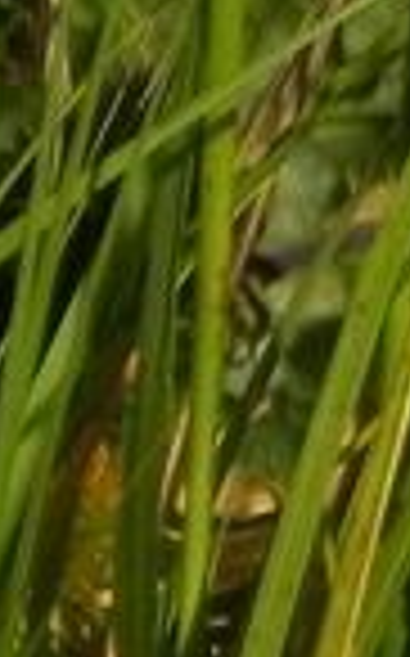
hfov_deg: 0.8
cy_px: -706
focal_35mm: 1647
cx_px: 1732
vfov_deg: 1.3
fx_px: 29503
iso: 160
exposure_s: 1/1600
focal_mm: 37.7
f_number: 5
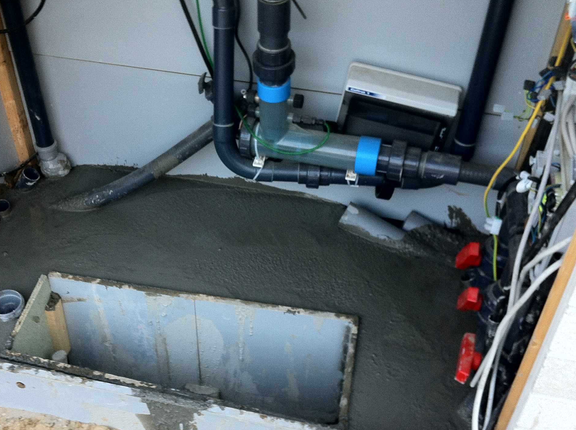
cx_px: 230
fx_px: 798
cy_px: 225
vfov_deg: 30.2
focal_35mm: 48
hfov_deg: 39.5
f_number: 2.8
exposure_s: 1/25
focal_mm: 3.85
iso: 80
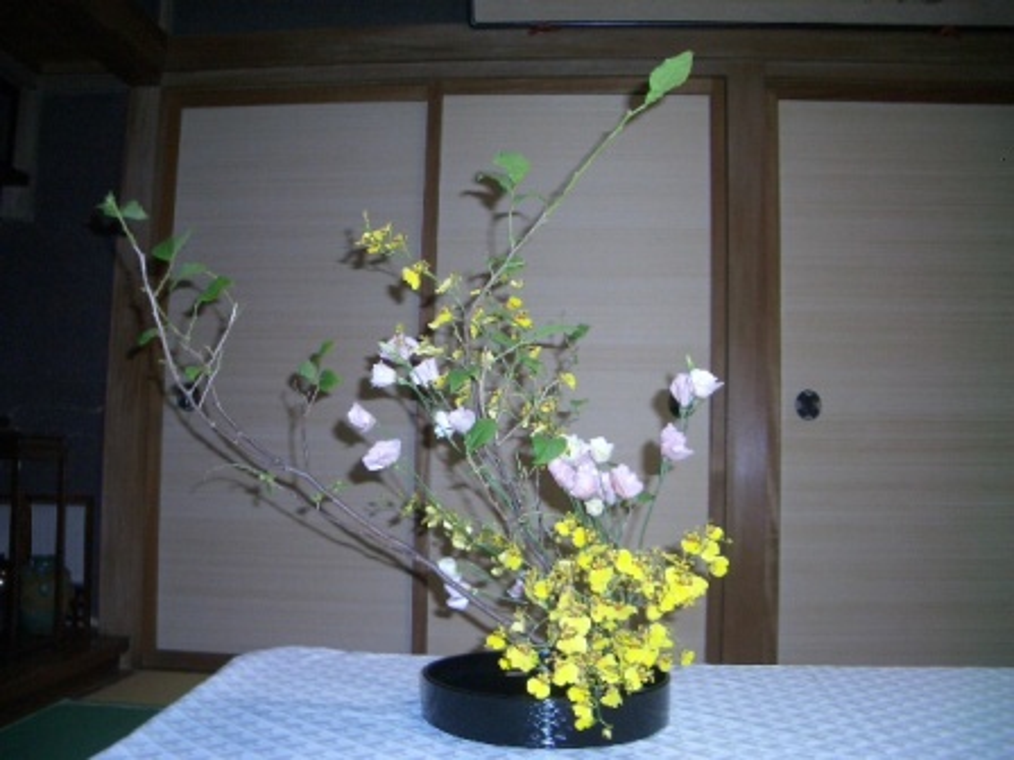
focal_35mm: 35
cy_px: 380
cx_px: 507
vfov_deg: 40.7
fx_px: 1025
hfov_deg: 52.6
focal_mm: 5.8
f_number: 2.6
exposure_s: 1/60
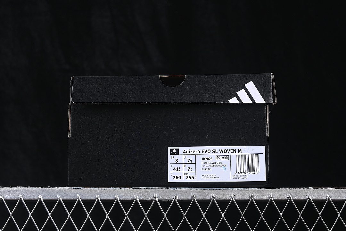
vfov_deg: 18.2
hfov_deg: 27.0
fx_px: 721
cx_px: 173
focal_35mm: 75
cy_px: 116
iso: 160
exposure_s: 1/60
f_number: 6.3
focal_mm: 50
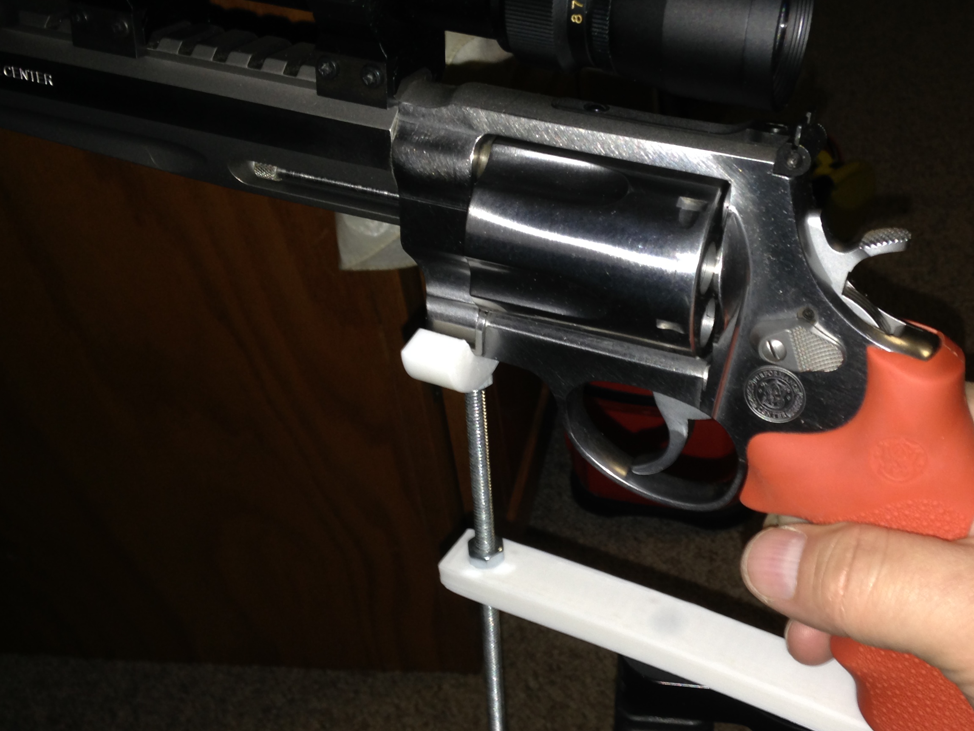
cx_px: 618
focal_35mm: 47
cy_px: 364
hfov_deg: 40.1
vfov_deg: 30.9
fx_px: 1322
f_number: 2.4
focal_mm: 4.12
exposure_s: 1/16
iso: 50
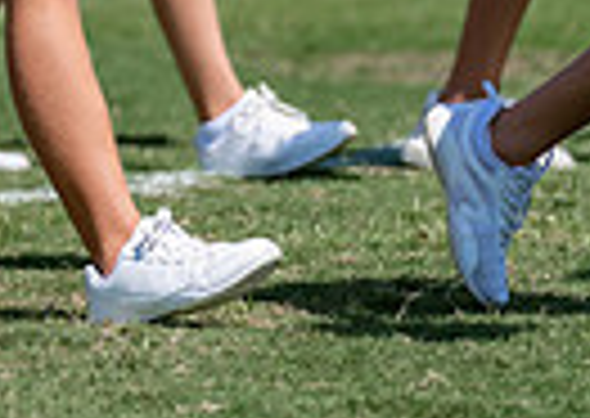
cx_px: -500
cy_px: -378
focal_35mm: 494
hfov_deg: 4.1
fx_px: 8261
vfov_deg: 2.9
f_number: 2.8
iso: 100
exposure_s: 1/2500
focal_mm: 105
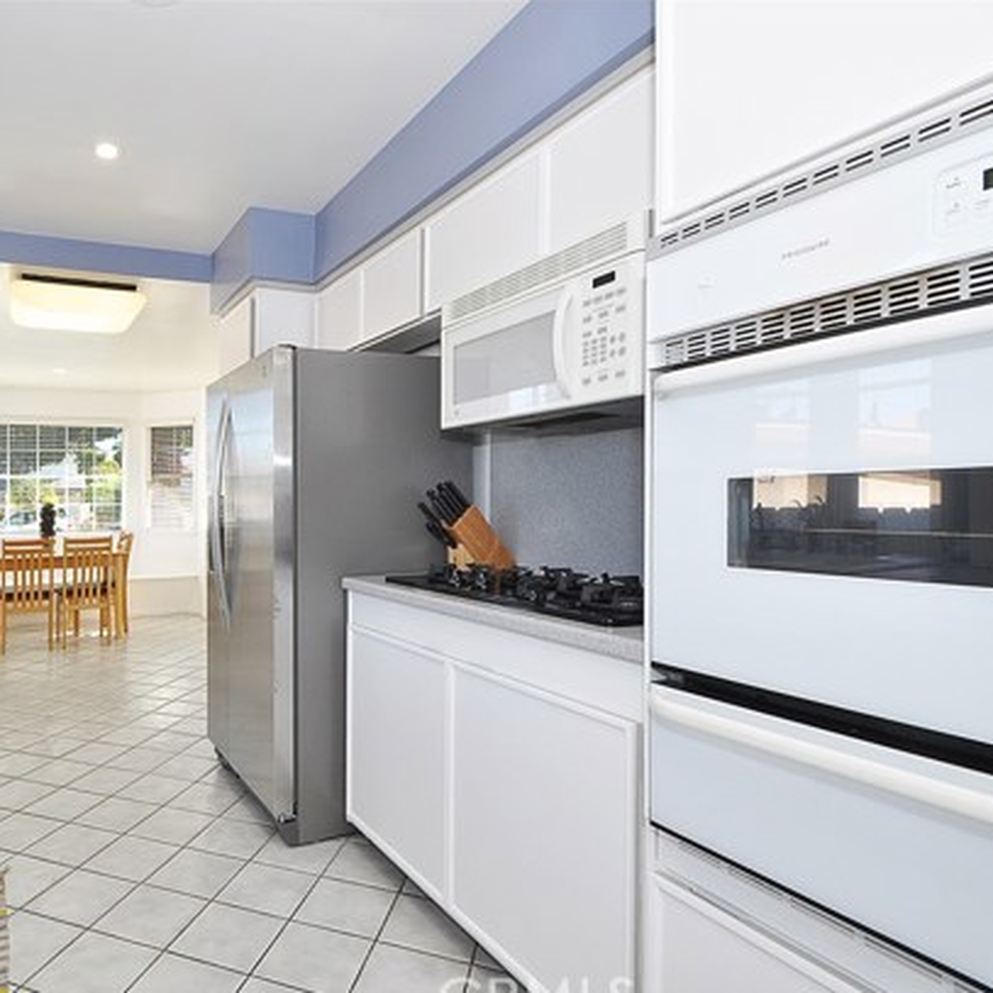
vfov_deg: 74.8
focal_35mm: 20
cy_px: 516
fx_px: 649
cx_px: 307
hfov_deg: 71.9
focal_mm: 10
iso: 200
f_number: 10
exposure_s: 1/25
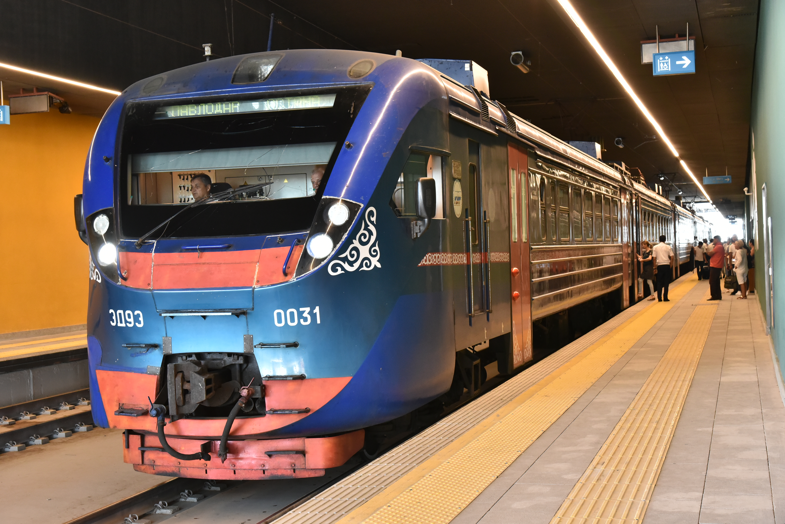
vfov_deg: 26.0
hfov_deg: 38.2
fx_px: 1134
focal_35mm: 52
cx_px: 392
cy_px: 262
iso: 2500
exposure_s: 1/50
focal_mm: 52
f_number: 7.1
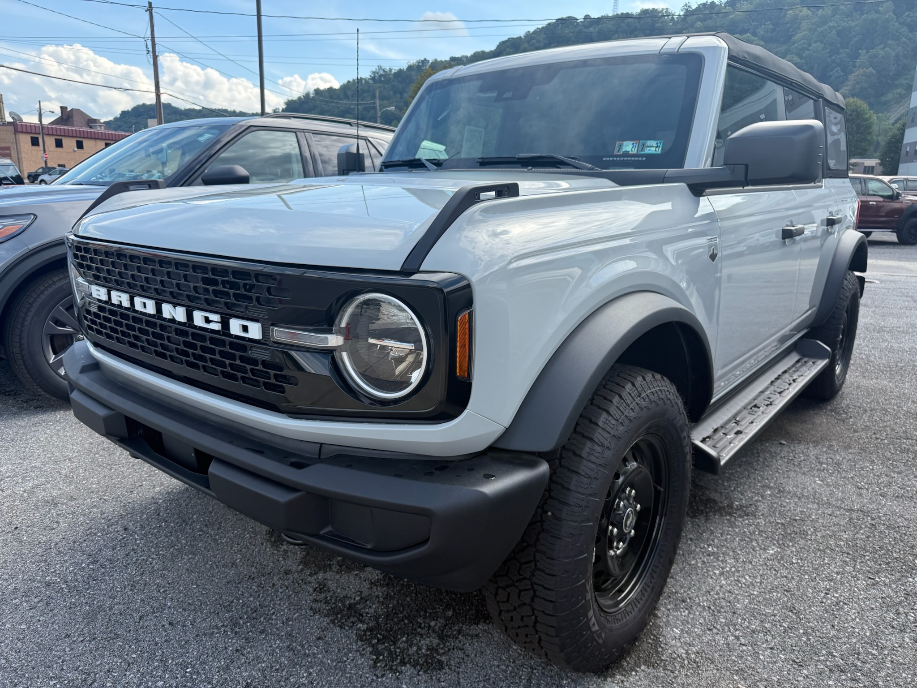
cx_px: 458
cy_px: 344
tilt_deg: -13.1
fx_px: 636
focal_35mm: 24
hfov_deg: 71.6
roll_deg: -2.1
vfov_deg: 56.8
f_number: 1.78
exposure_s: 1/2053
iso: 100
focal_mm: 6.76
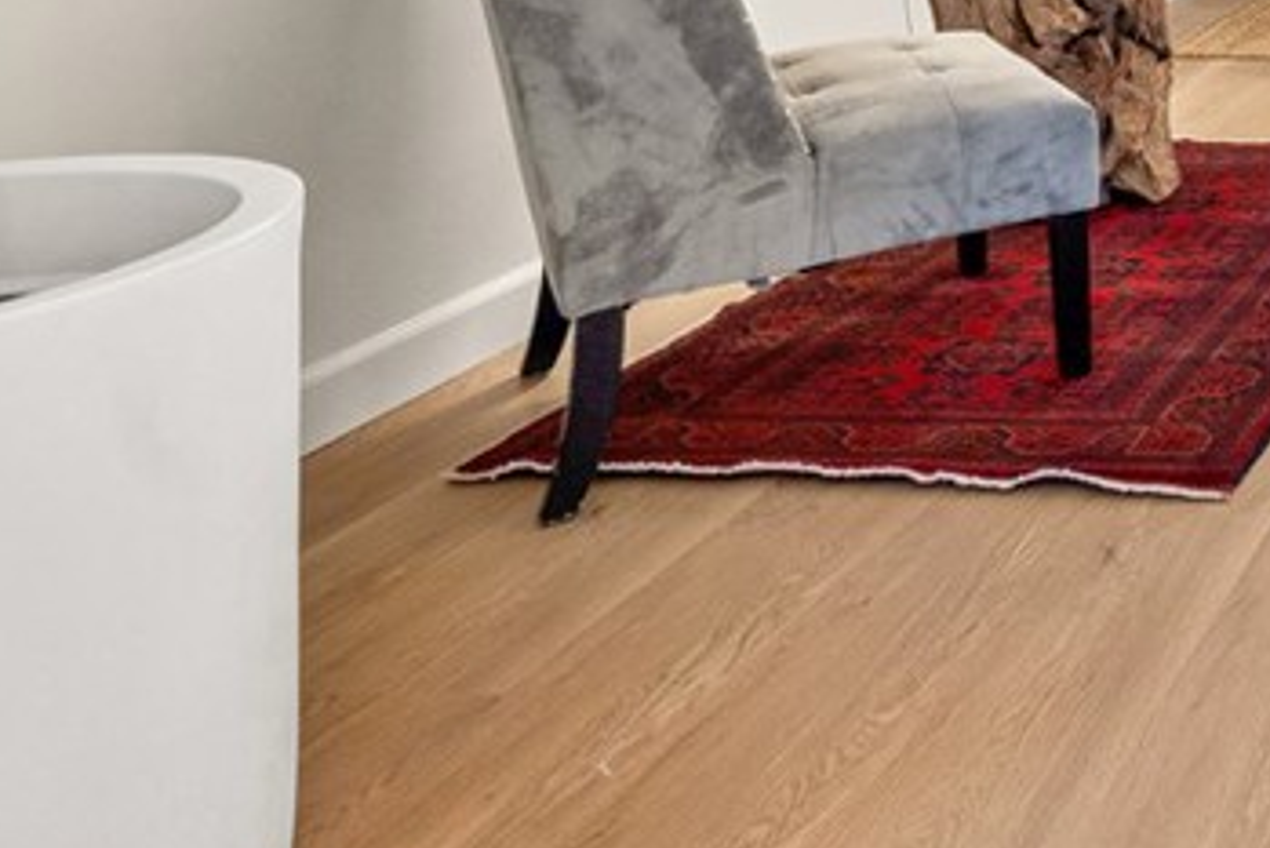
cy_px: -311
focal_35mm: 44
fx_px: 1553
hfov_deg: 30.3
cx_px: 1805
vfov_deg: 25.4
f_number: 8
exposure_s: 1/4
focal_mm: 10
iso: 400
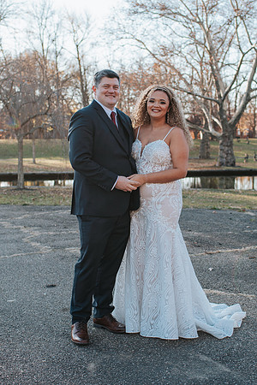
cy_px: 201
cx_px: 144
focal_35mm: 56
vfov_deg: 35.7
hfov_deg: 24.3
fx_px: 598
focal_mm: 35
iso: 200
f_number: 2.8
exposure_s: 1/800
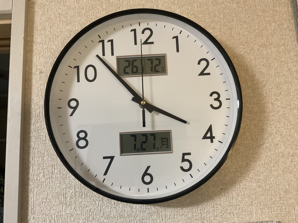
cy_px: 112
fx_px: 250
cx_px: 149
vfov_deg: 48.2
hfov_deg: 61.7
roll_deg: +3.1
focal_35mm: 29
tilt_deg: +8.6
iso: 160
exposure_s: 1/50
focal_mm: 3
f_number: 1.8
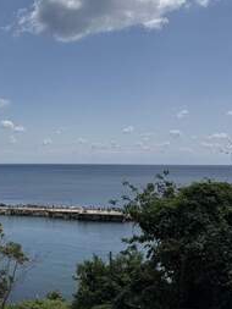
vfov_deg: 39.0
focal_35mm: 48
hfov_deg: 29.0
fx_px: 429
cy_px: 92
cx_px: 21
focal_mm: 6.76
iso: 80
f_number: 1.78
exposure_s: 1/14286
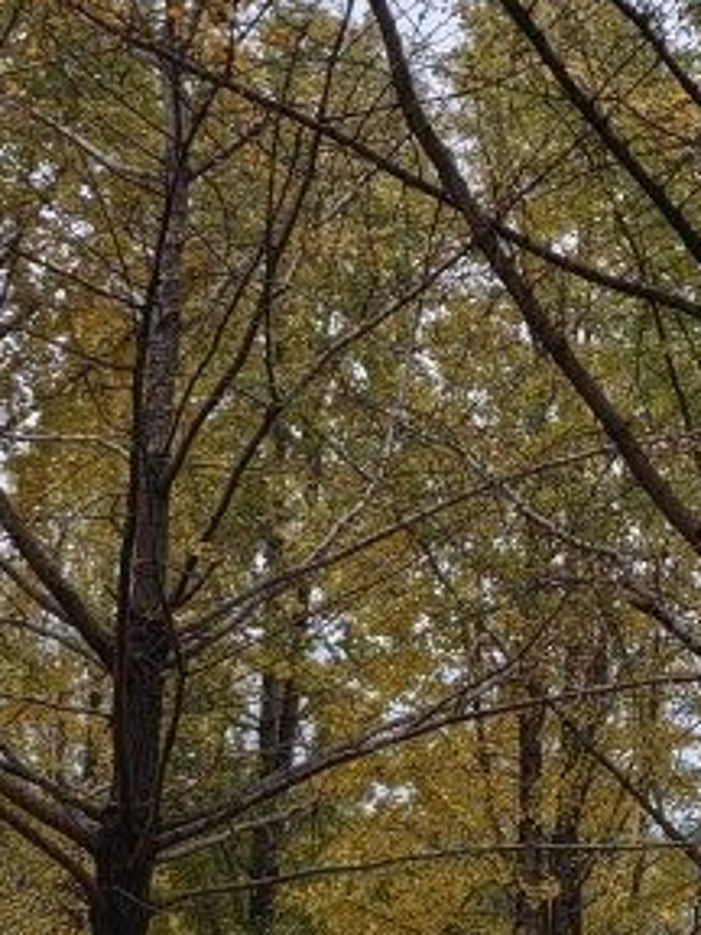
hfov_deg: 14.4
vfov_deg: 19.6
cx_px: 818
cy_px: 336
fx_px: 2700
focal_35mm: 100
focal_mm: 5.52
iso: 50
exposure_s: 1/1043
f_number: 1.9
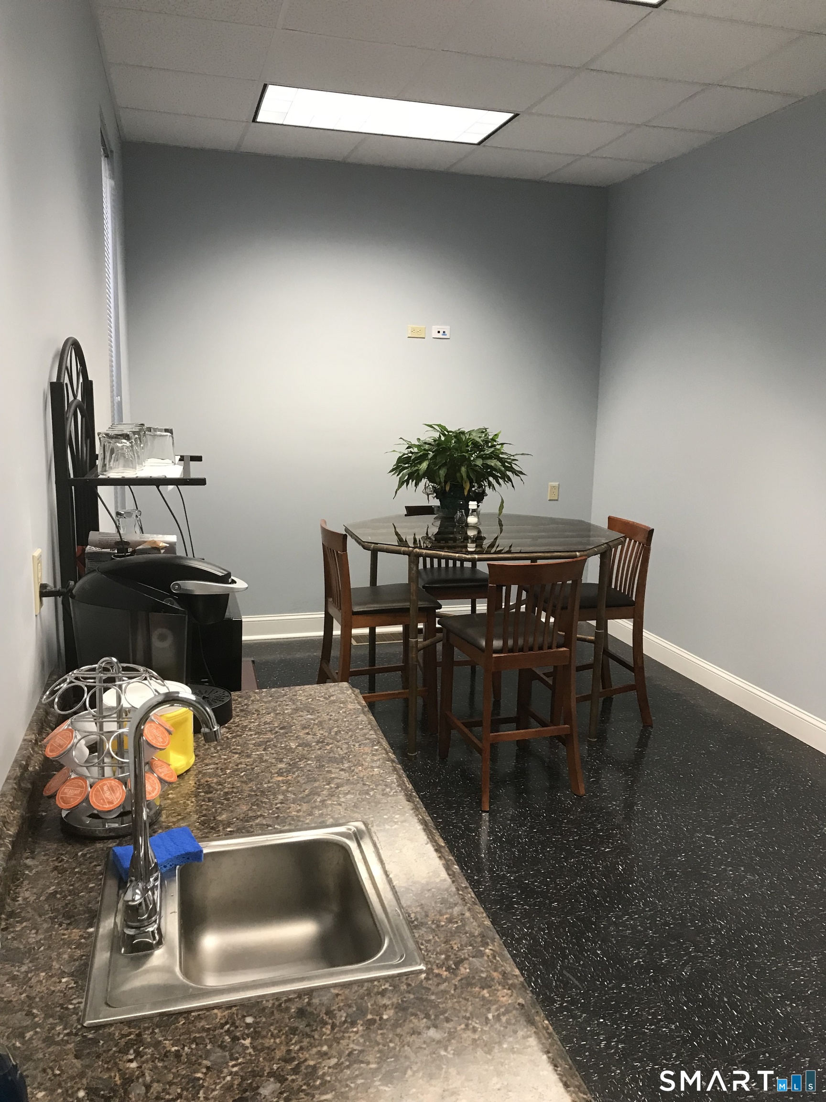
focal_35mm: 28
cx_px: 413
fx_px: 891
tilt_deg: -9.5
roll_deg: -1.7
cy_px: 551
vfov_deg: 63.4
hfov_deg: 49.7
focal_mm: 3.99
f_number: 1.8
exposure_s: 1/30
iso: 40
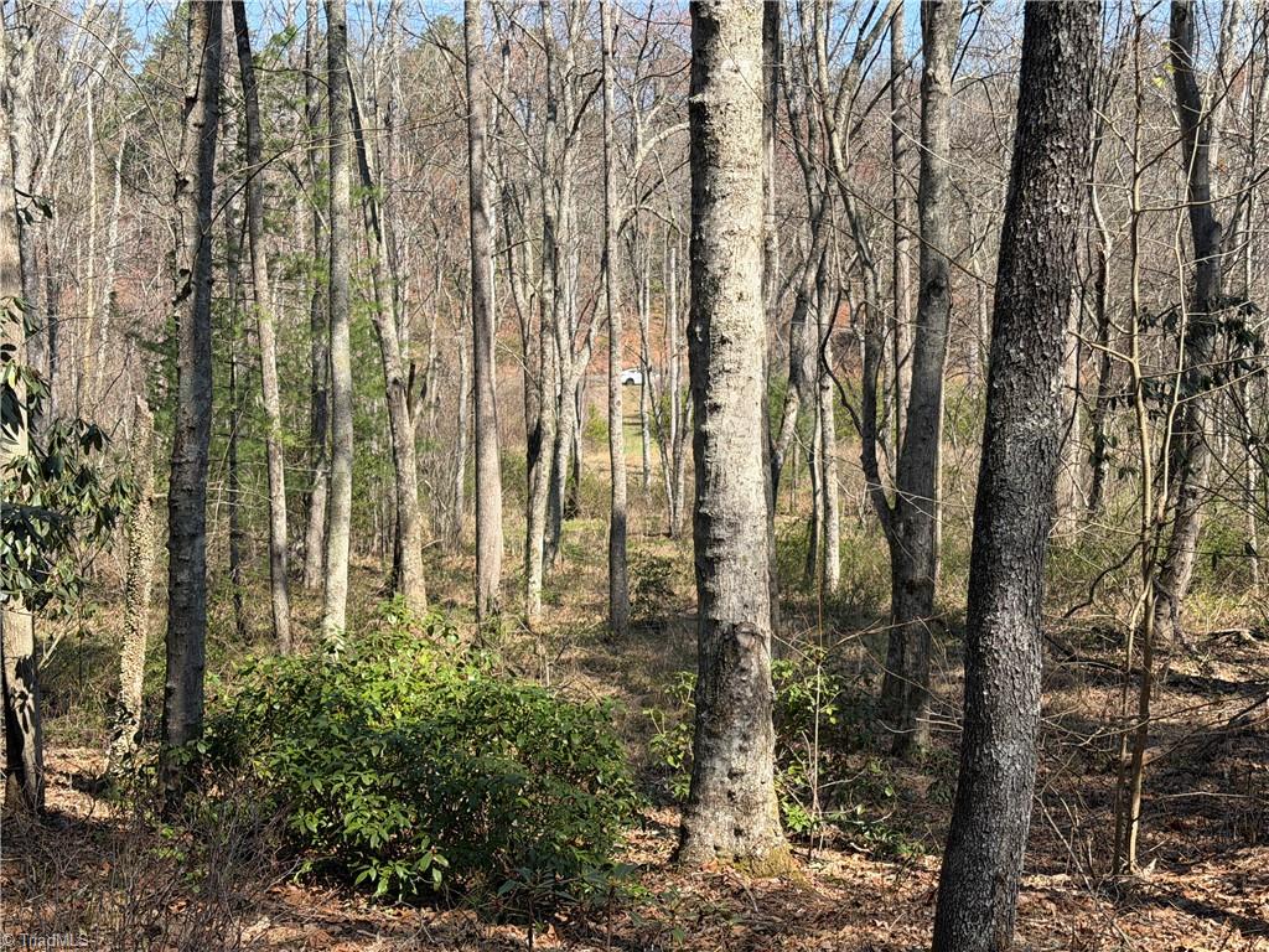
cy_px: 476
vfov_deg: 30.3
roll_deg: +1.1
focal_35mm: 48
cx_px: 634
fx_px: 1760
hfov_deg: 39.7
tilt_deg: -1.1
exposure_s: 1/1715
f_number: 1.78
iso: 64
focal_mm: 6.76
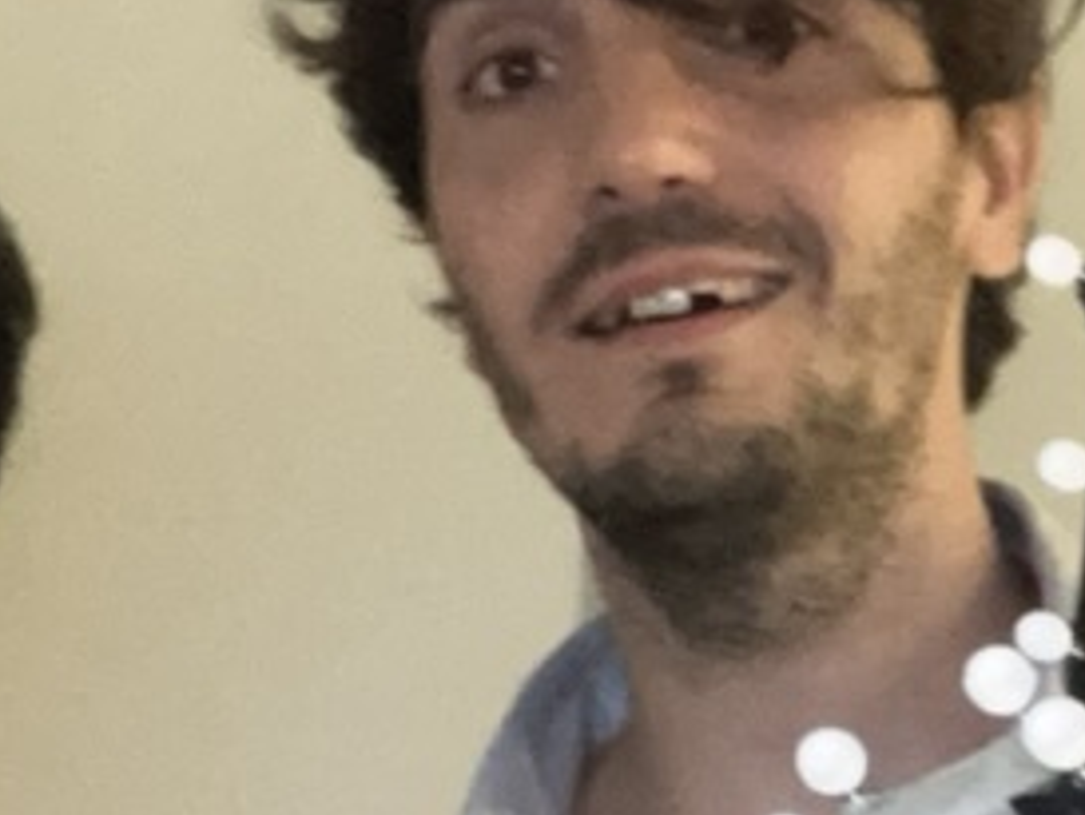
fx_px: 3763
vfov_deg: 12.1
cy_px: 1010
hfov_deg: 16.3
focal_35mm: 120
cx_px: 783
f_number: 2.2
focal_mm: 2.87
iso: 640
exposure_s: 1/34
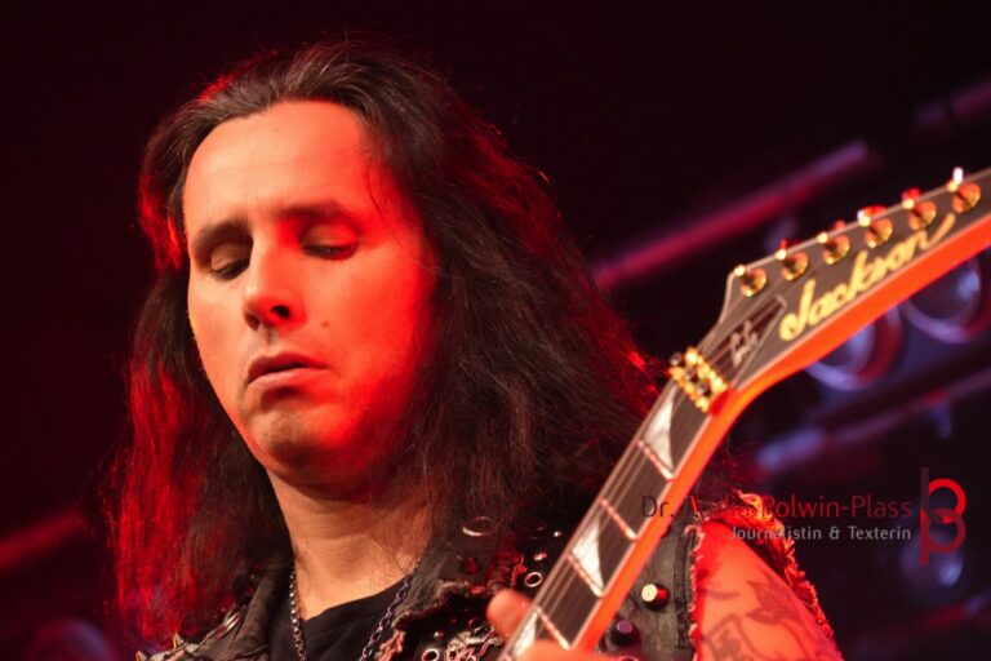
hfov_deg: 11.6
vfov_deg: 7.8
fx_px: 4872
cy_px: 330
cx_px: 496
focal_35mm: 177
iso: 6400
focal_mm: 118
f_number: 5.6
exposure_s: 1/125
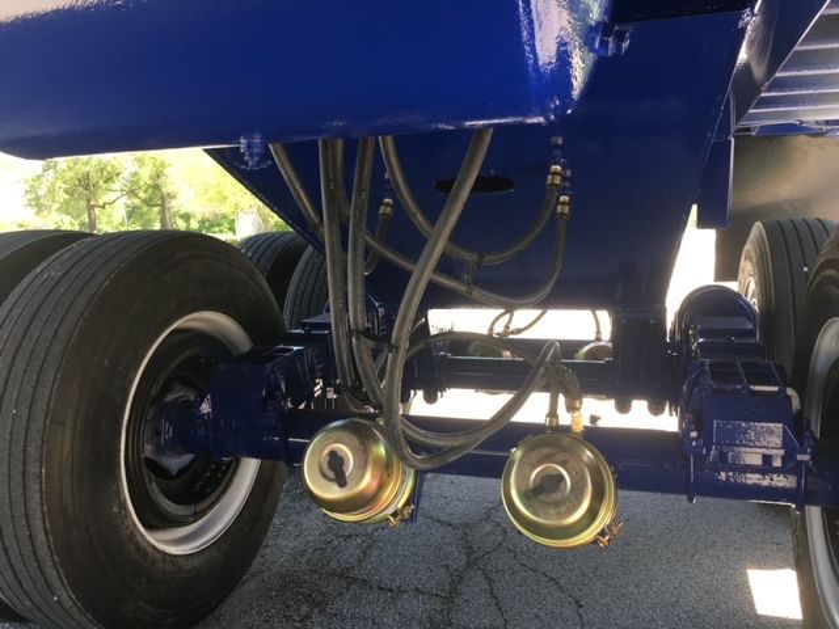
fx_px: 703
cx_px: 420
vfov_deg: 48.2
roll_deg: +0.8
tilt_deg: -6.6
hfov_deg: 61.7
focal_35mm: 29
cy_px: 314
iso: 40
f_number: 2.2
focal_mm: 4.15
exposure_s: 1/120
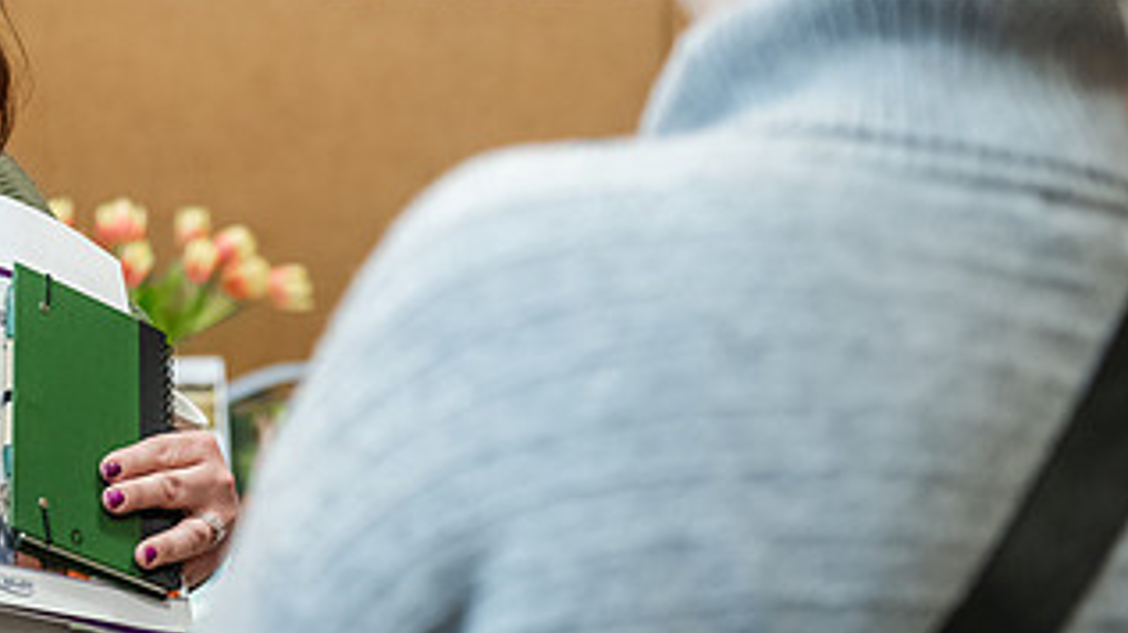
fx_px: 3558
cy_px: 48
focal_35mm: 119
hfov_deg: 17.8
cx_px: 164
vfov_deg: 10.1
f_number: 3.2
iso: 2000
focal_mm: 62
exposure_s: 1/125
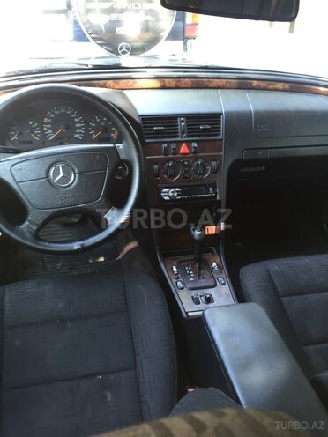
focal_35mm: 29
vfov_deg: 61.7
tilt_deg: -32.5
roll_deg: -0.7
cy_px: 218
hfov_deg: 48.2
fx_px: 366
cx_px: 164
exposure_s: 1/33
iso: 80
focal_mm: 4.15
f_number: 2.2
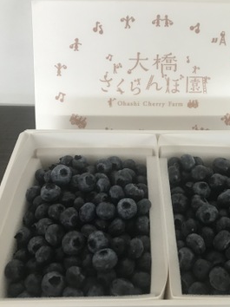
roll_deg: -3.5
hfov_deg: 37.3
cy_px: 153
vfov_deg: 49.0
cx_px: 153
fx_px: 337
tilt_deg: -44.3
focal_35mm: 38
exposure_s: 1/20
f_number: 1.8
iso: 40
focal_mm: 3.99
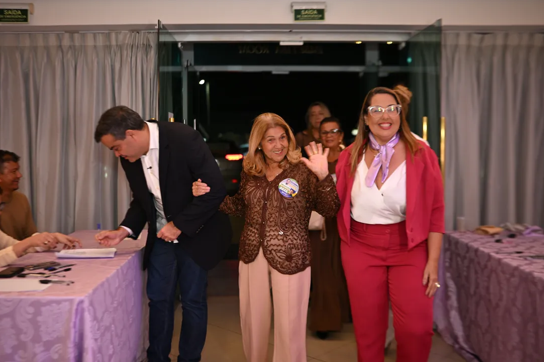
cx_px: 245
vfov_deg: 34.2
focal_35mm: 39
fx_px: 589
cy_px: 176
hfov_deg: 49.5
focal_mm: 35
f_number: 1.4
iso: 200
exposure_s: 1/50
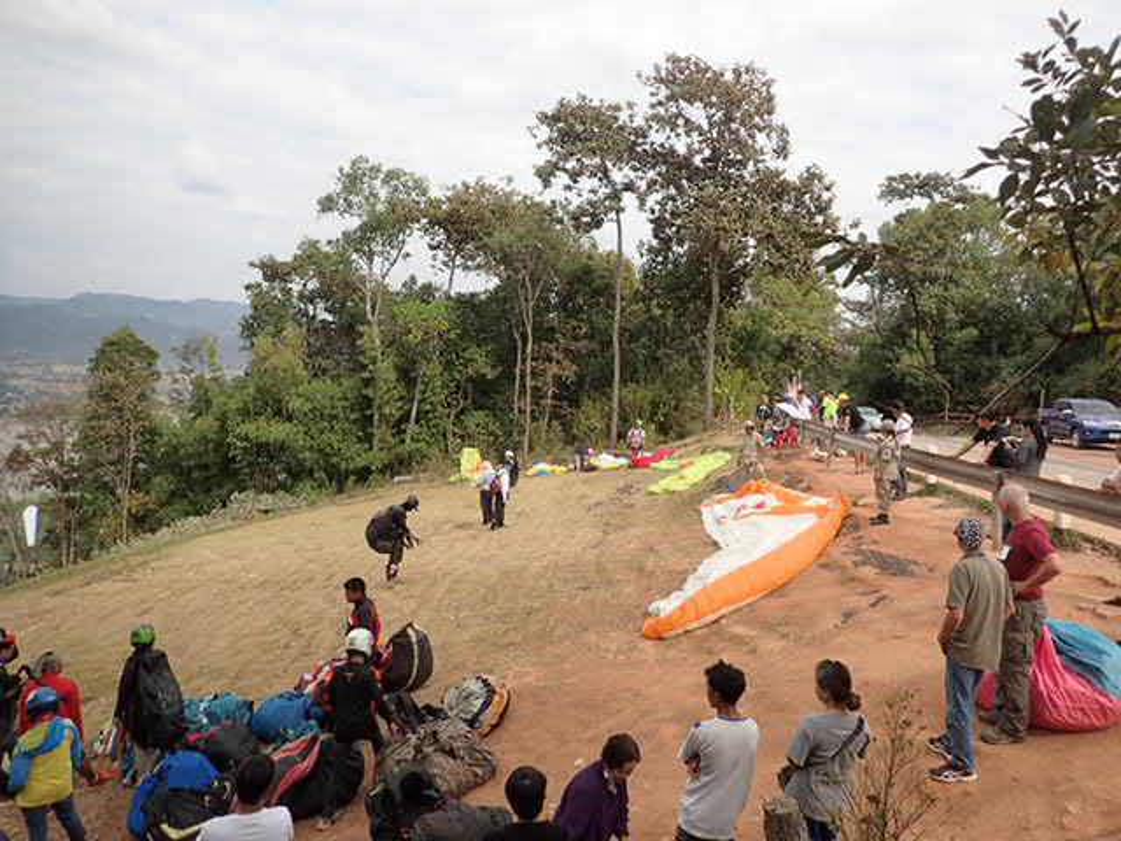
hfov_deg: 69.4
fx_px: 810
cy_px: 420
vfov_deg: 54.9
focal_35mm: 25
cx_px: 560
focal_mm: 4.5
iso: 100
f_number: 2
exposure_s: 1/2000
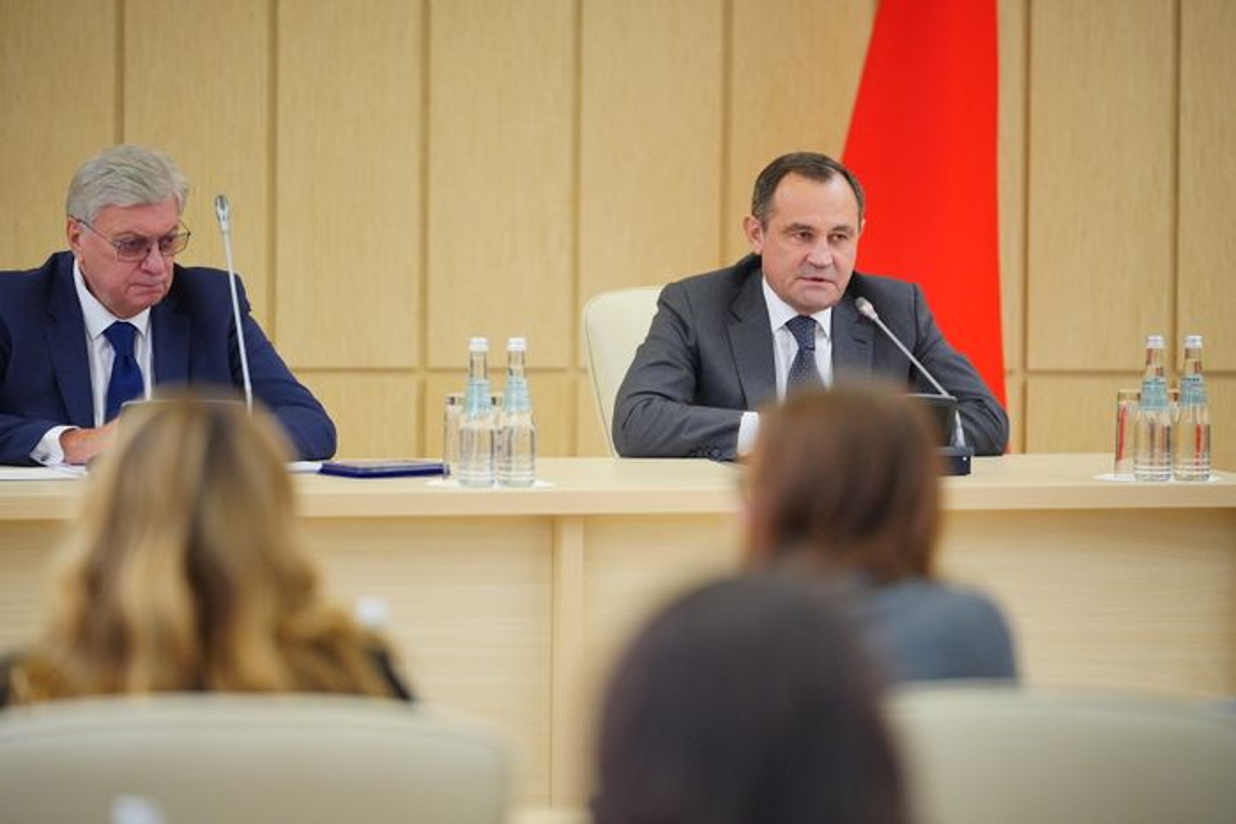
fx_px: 6866
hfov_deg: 10.3
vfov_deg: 6.9
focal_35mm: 200
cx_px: 618
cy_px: 412
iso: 2000
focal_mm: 200
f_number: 2.8
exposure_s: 1/200
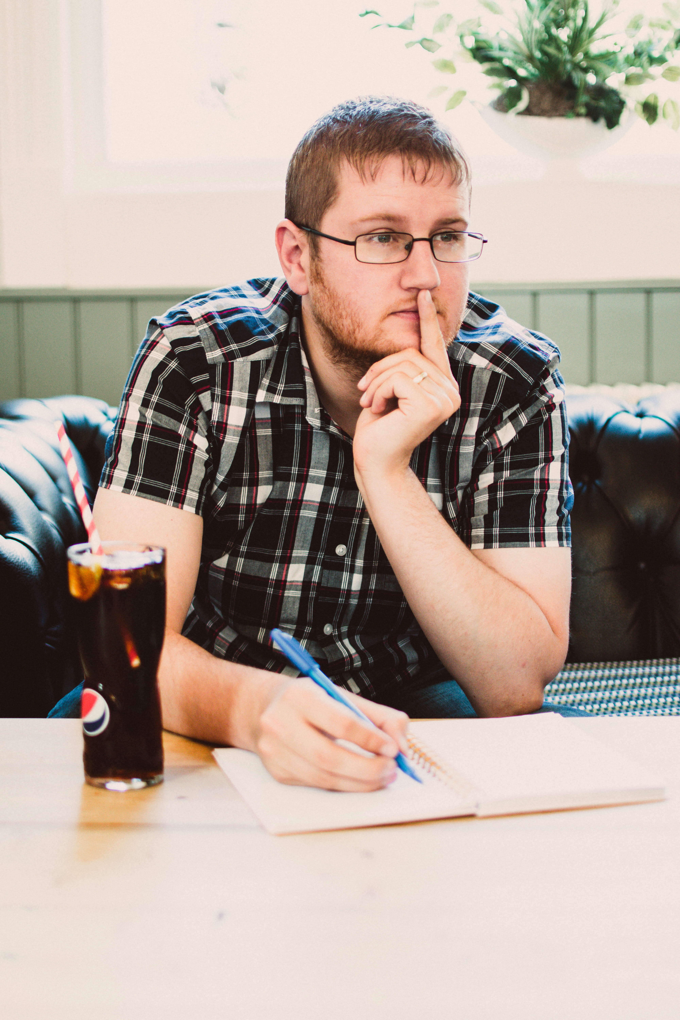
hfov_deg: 25.8
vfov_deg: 37.9
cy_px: 510
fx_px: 1487
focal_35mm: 52
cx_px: 340
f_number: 1.8
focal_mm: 35
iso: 125
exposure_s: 1/160
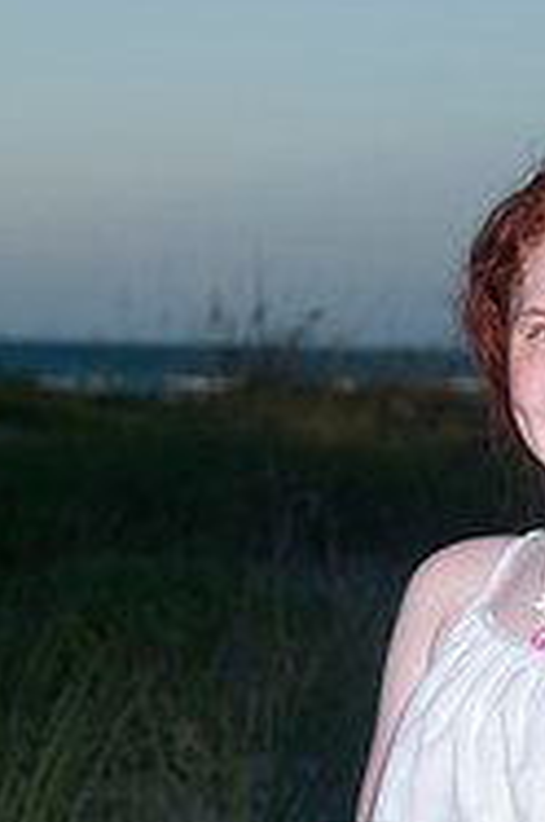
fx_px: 4285
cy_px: 686
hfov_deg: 7.3
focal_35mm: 188
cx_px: 538
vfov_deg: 10.9
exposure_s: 1/250
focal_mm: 52
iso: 100
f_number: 7.1
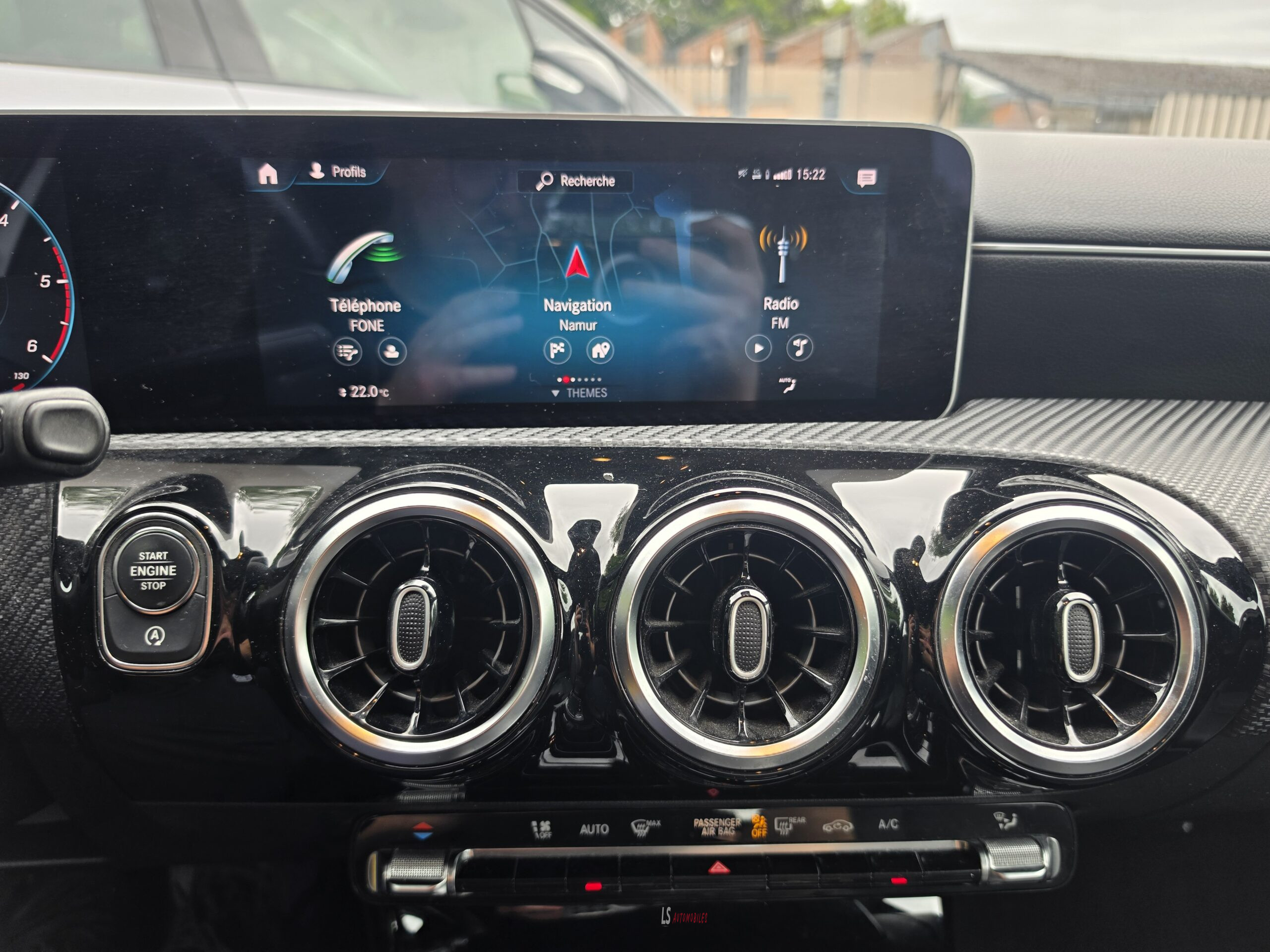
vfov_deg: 58.9
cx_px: 635
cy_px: 476
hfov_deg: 73.9
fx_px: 844
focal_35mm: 23
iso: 25
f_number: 1.4
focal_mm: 6.5
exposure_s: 1/102
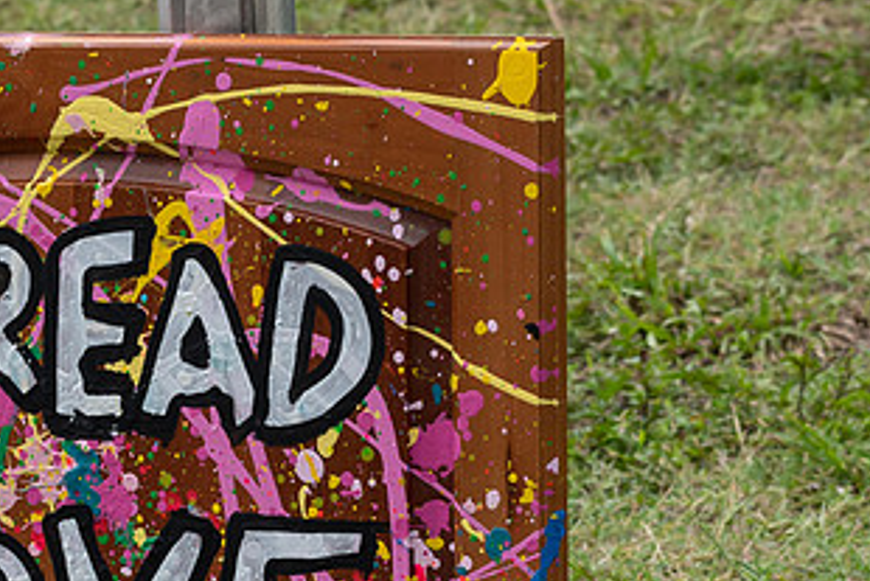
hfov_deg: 5.9
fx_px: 8462
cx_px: 67
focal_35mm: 350
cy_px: 443
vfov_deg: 3.9
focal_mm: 70
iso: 200
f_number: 6.3
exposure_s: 1/640
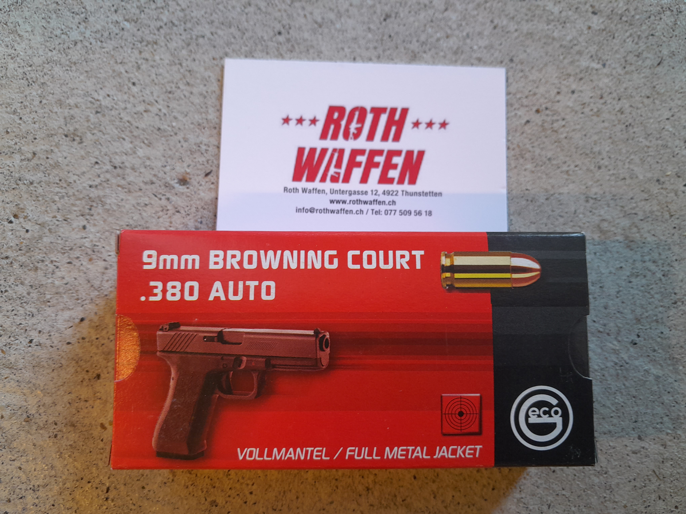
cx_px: 343
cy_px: 257
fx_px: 535
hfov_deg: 65.3
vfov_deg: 51.4
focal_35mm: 27
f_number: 1.8
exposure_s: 1/50
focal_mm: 4
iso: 100
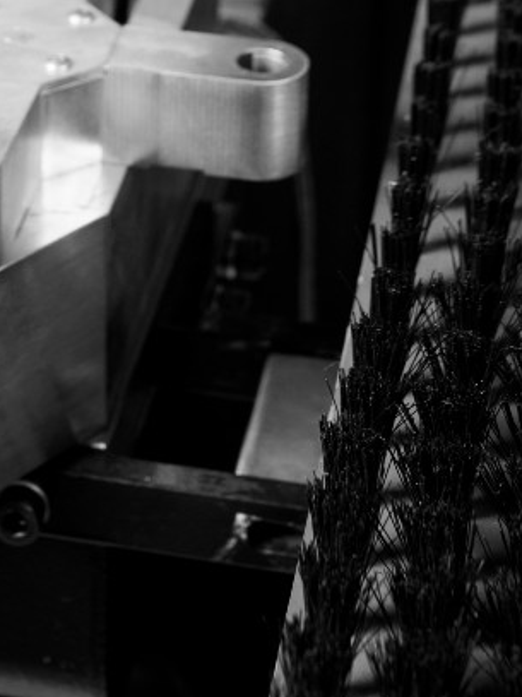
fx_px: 2494
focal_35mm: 124
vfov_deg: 14.3
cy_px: -486
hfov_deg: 11.9
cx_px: 55
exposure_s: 1/160
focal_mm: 35
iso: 250
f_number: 5
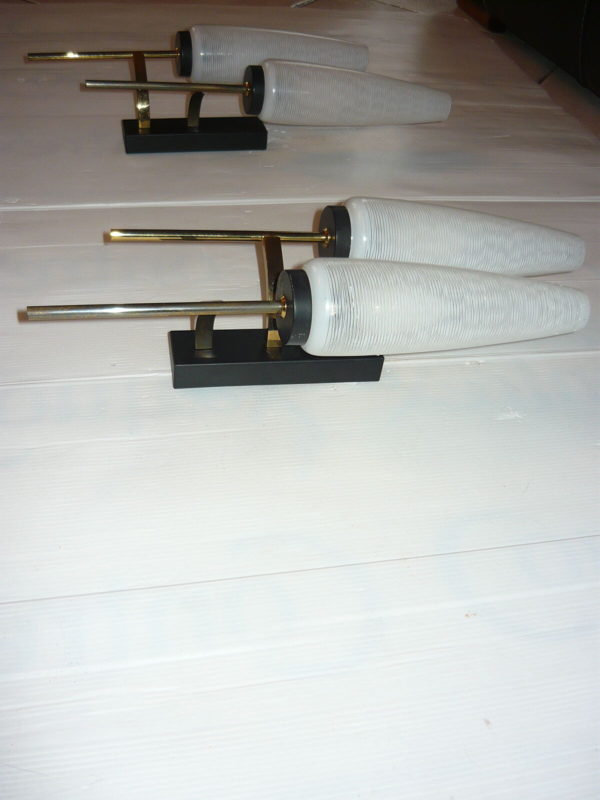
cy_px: 400
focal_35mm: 33
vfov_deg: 55.4
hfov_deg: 42.9
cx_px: 300
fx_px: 763
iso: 100
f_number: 2.8
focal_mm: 5.5
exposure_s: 1/30
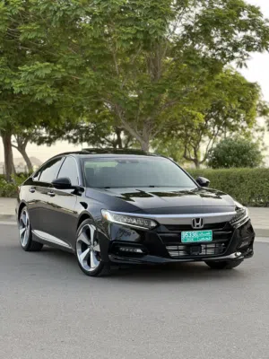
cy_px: 180
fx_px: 798
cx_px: 134
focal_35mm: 77
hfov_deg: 19.1
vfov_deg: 25.3
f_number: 2.8
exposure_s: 1/121
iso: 50
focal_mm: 9
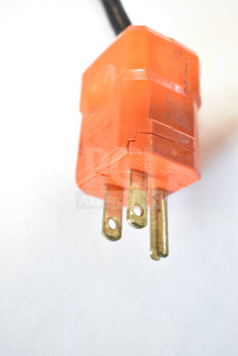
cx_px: 119
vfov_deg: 35.0
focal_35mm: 57
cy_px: 178
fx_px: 565
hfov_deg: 23.8
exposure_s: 1/160
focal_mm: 38
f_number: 5
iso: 1600
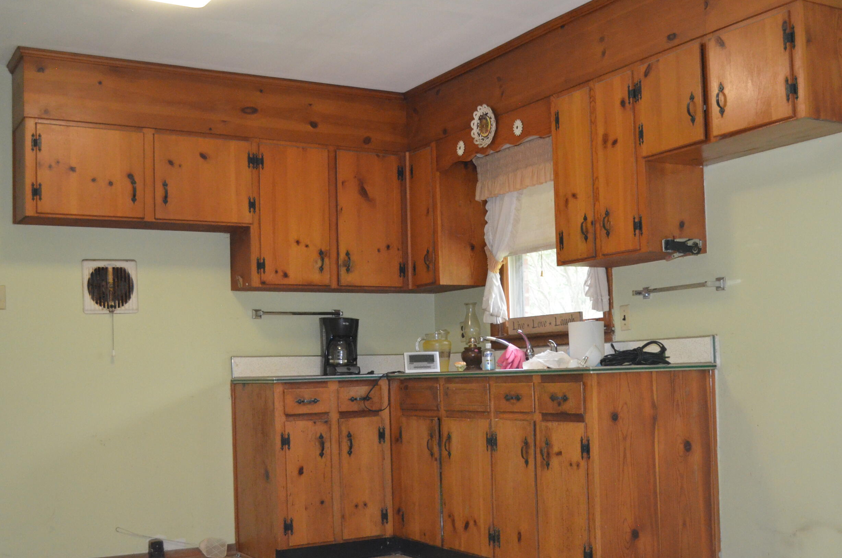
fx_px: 1027
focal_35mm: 44
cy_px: 323
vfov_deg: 30.3
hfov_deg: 44.4
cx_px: 487
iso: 2800
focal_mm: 24
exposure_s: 1/60
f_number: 4
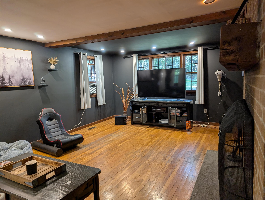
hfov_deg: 71.5
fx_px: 184
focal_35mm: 24
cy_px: 100
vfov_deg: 56.9
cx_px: 132
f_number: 1.68
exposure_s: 1/40
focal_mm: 6.9
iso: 154
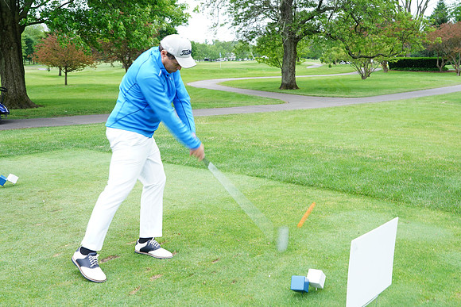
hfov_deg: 50.7
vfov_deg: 35.1
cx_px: 230
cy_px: 154
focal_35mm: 38
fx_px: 487
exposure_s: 1/100
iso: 250
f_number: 7.1
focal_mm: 38
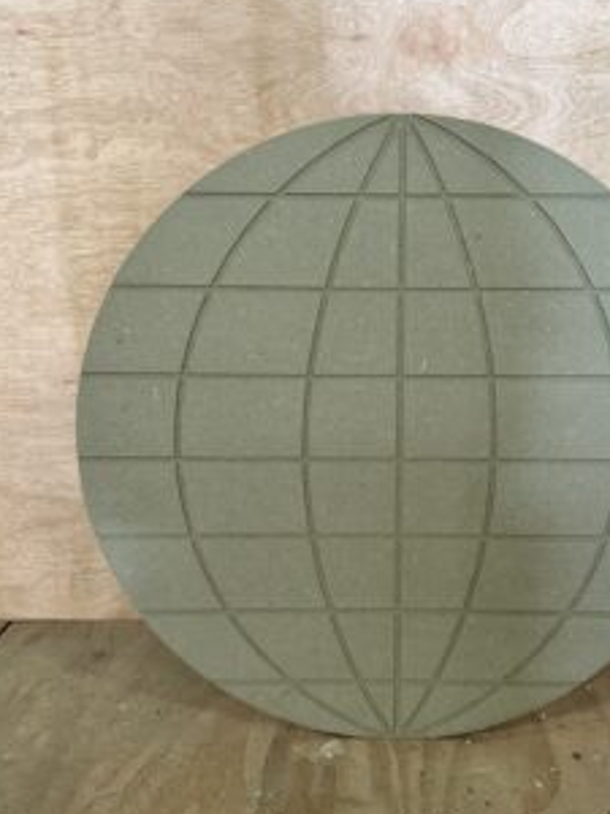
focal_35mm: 32
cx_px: 393
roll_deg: -0.7
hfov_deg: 43.7
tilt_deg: -16.7
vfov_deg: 56.6
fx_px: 752
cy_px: 461
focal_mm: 6.86
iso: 250
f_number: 1.78
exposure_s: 1/50
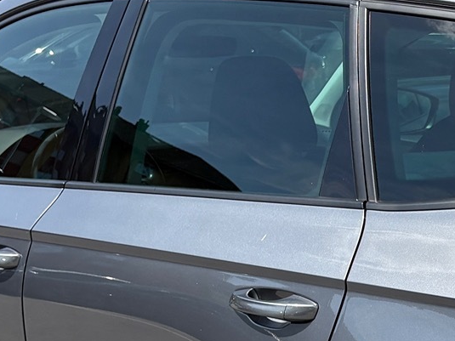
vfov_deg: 14.7
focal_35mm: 98
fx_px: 1288
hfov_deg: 19.1
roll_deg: -0.3
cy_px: 390
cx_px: 521
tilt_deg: -13.7
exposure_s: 1/3125
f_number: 1.6
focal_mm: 5.96
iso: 64
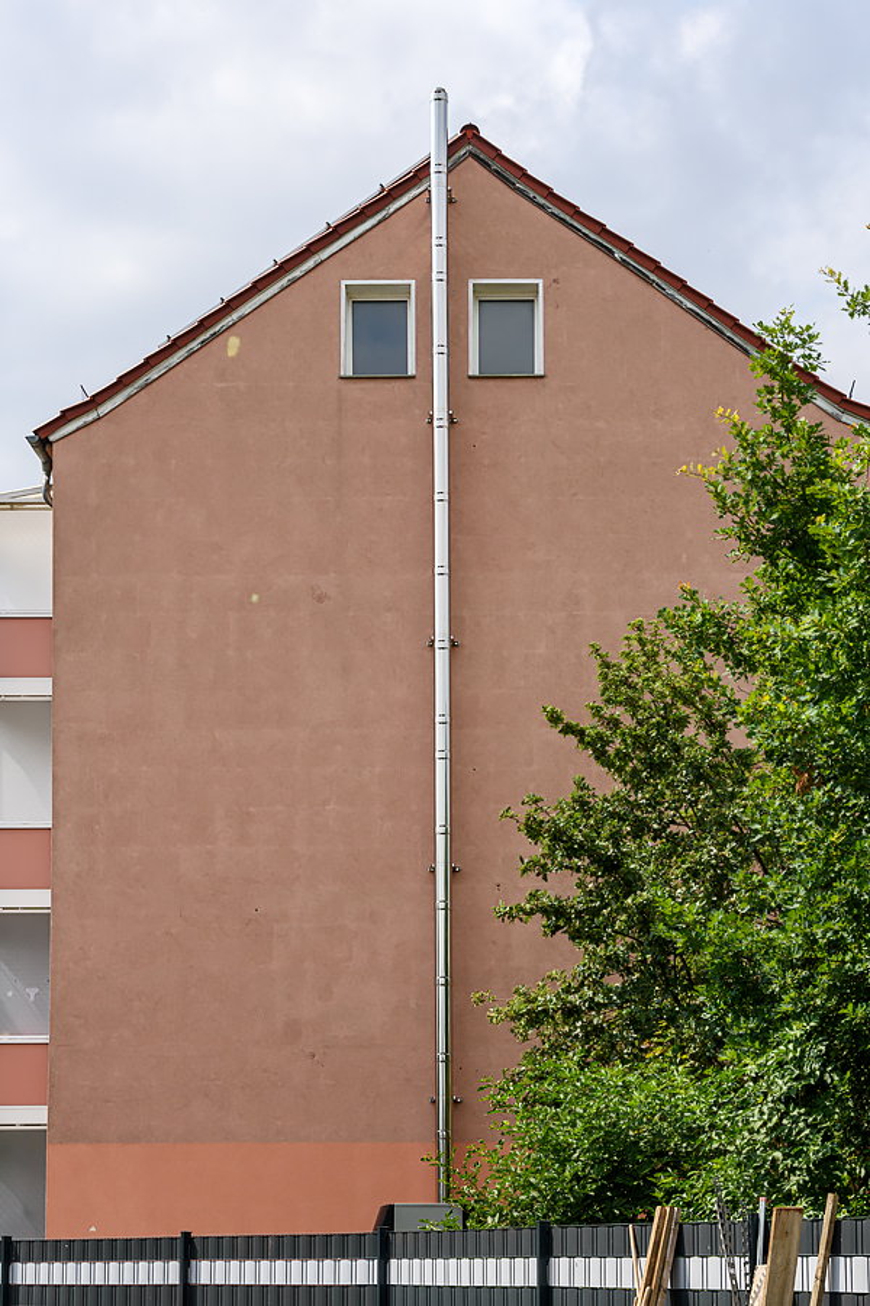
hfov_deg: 26.5
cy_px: 653
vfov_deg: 38.9
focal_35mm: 51
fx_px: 1849
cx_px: 435
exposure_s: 1/640
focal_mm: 34
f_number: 8
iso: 200
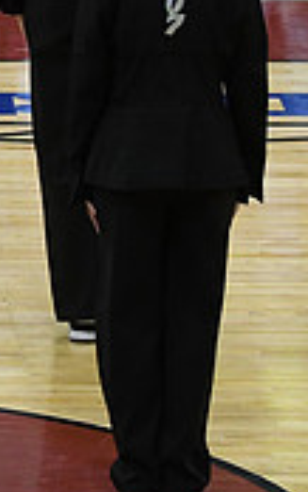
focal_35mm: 519
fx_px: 6959
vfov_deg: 4.0
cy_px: 106
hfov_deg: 2.5
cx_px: -492
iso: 2500
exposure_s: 1/250
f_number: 4
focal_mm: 102
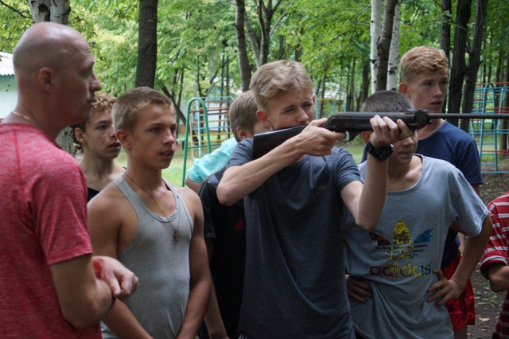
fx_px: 1060
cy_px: 170
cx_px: 254
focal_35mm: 75
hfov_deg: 27.0
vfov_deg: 18.2
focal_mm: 50
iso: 3200
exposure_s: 1/500
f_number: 5.6
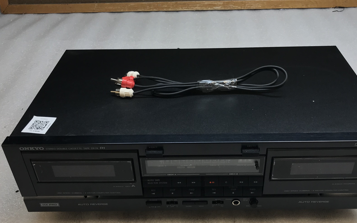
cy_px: 126
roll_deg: +2.3
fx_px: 370
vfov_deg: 33.5
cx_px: 198
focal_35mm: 38
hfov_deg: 51.4
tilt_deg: -35.6
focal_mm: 3.99
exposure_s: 1/120
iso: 25
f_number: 1.8
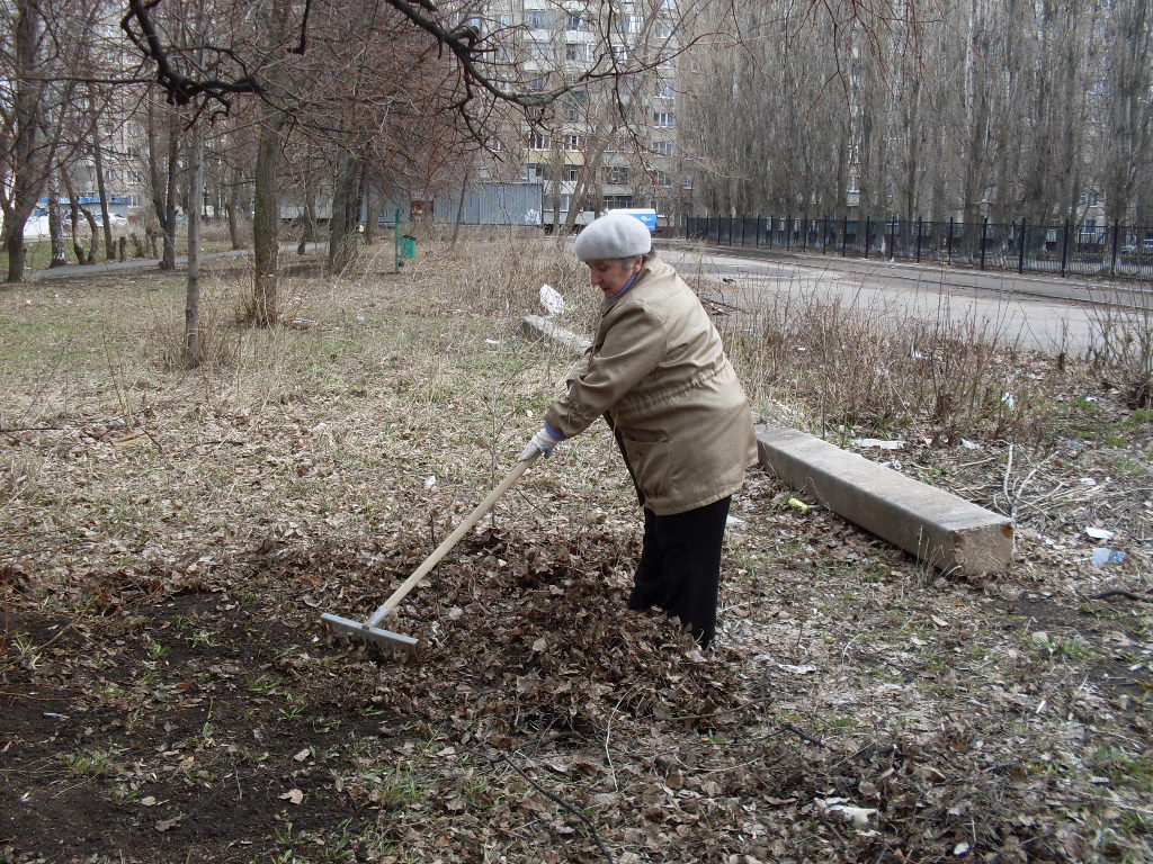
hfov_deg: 49.0
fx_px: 1266
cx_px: 576
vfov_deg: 37.7
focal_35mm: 38
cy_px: 432
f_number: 2.8
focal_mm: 6.3
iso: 80
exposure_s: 1/250
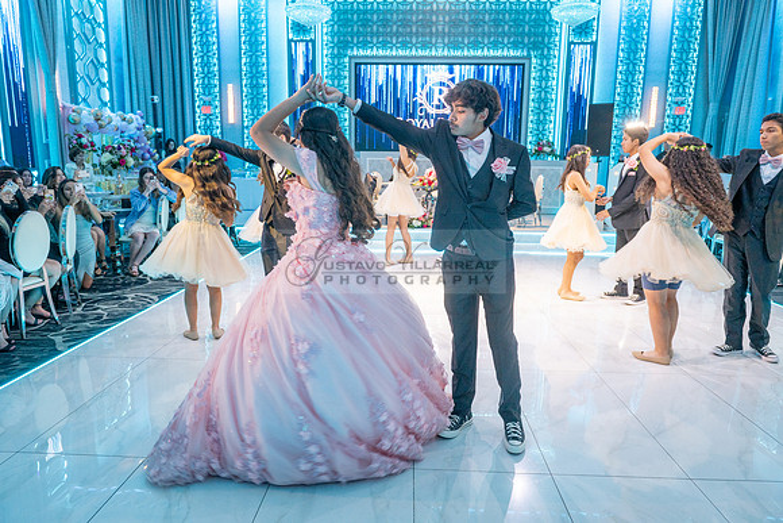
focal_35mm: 24
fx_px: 522
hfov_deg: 73.7
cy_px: 262
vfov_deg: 53.2
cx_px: 392
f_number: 5
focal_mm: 24
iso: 1000
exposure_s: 1/125
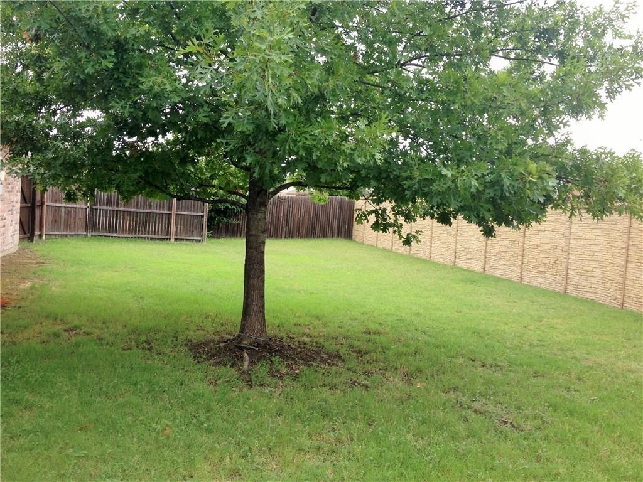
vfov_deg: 40.7
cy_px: 241
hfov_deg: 52.6
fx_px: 650
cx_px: 322
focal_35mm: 35
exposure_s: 1/312
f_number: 2.4
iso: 50
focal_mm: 4.28
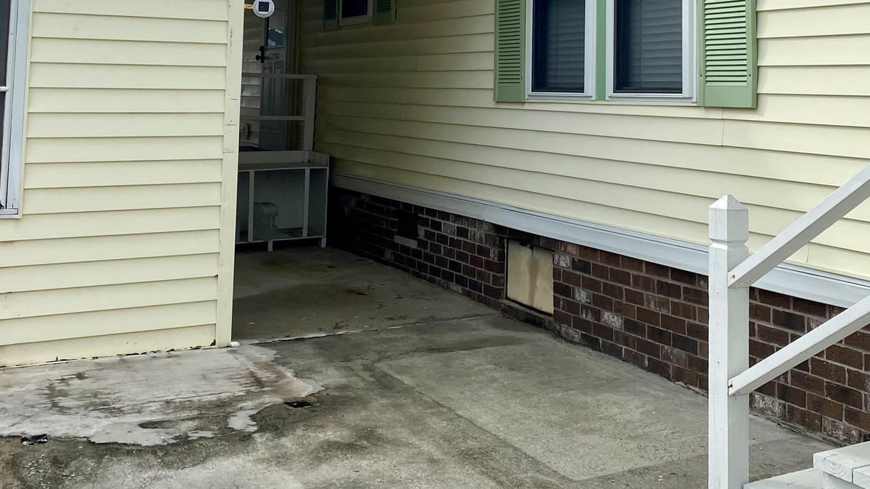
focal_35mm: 45
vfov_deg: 25.4
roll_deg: -2.4
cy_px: 13
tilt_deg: +5.1
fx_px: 1038
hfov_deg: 45.3
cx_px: 515
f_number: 1.8
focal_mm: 4.25
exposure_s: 1/2967
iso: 32
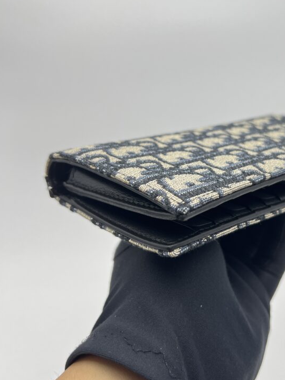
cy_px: 179
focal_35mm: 37
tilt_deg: -20.4
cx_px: 200
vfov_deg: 50.1
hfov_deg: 38.0
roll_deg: -0.4
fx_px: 406
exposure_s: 1/100
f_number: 1.5
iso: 40
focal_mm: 5.7
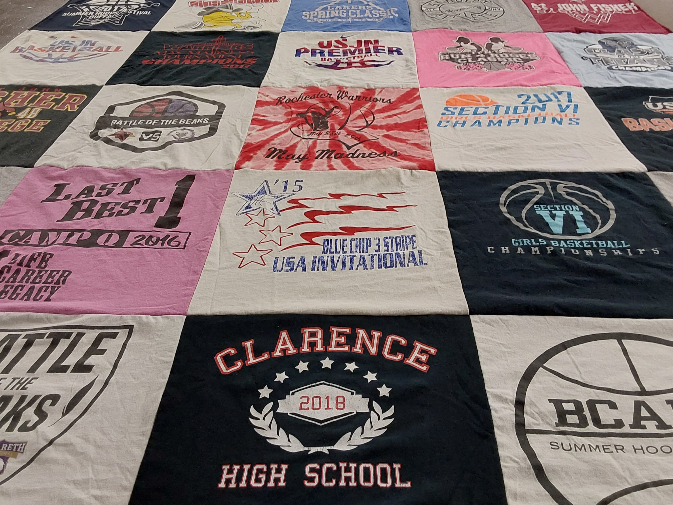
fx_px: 583
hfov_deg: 60.0
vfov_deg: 46.8
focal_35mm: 30
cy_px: 248
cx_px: 343
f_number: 1.9
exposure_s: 1/50
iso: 80
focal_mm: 2.91
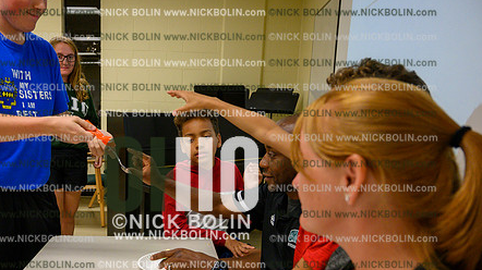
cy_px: 188
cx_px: 181
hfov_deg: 58.8
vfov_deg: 35.1
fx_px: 422
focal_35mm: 33
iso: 1600
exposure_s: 1/250
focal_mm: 24
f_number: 4.5
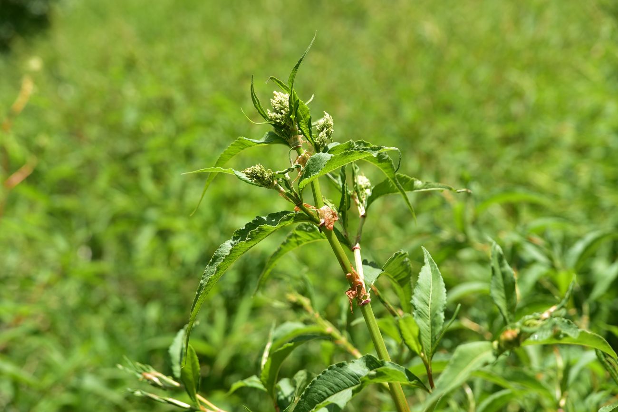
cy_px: 206
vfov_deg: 24.2
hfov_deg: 35.6
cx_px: 309
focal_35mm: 56
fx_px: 961
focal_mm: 56
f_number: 5
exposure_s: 1/500
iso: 100
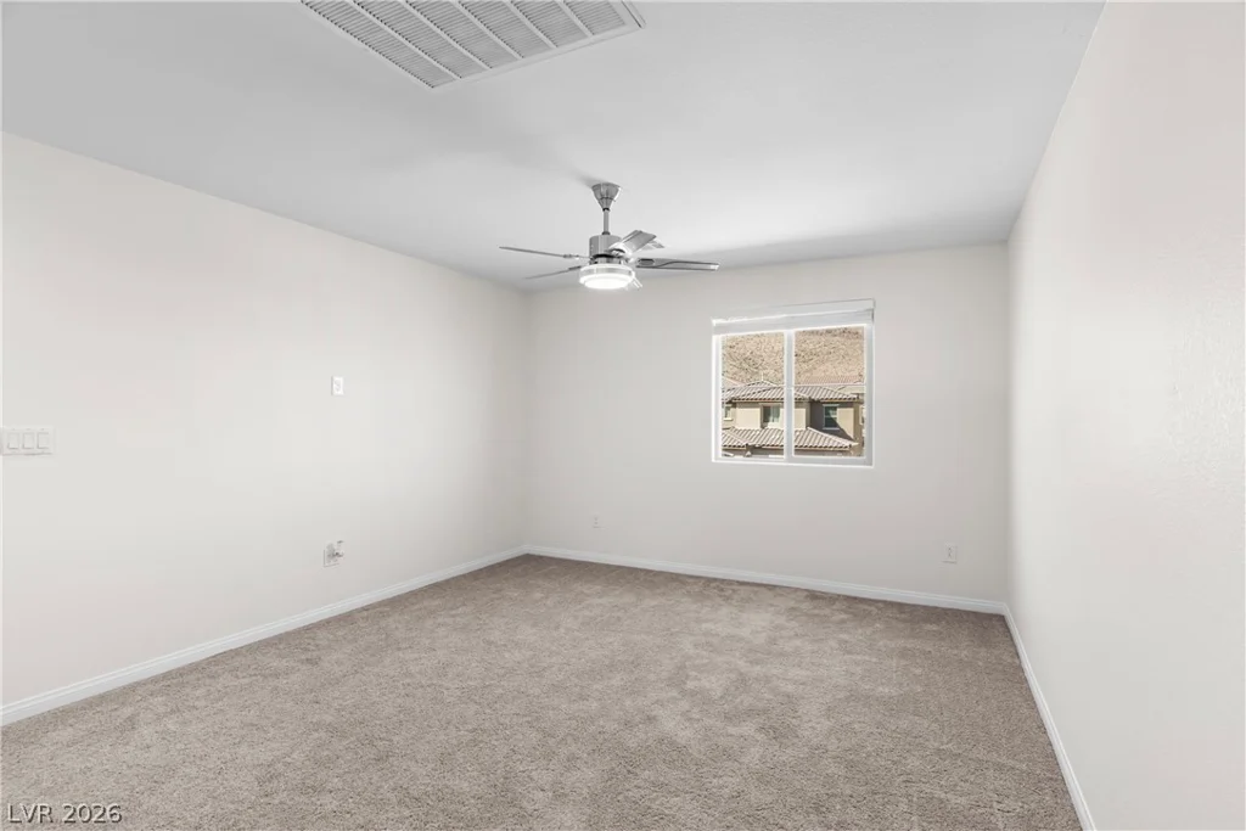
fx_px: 623
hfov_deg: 90.0
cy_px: 416
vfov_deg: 67.4
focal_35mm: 18
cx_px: 623
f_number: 8
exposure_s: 1/13
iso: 400
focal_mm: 18
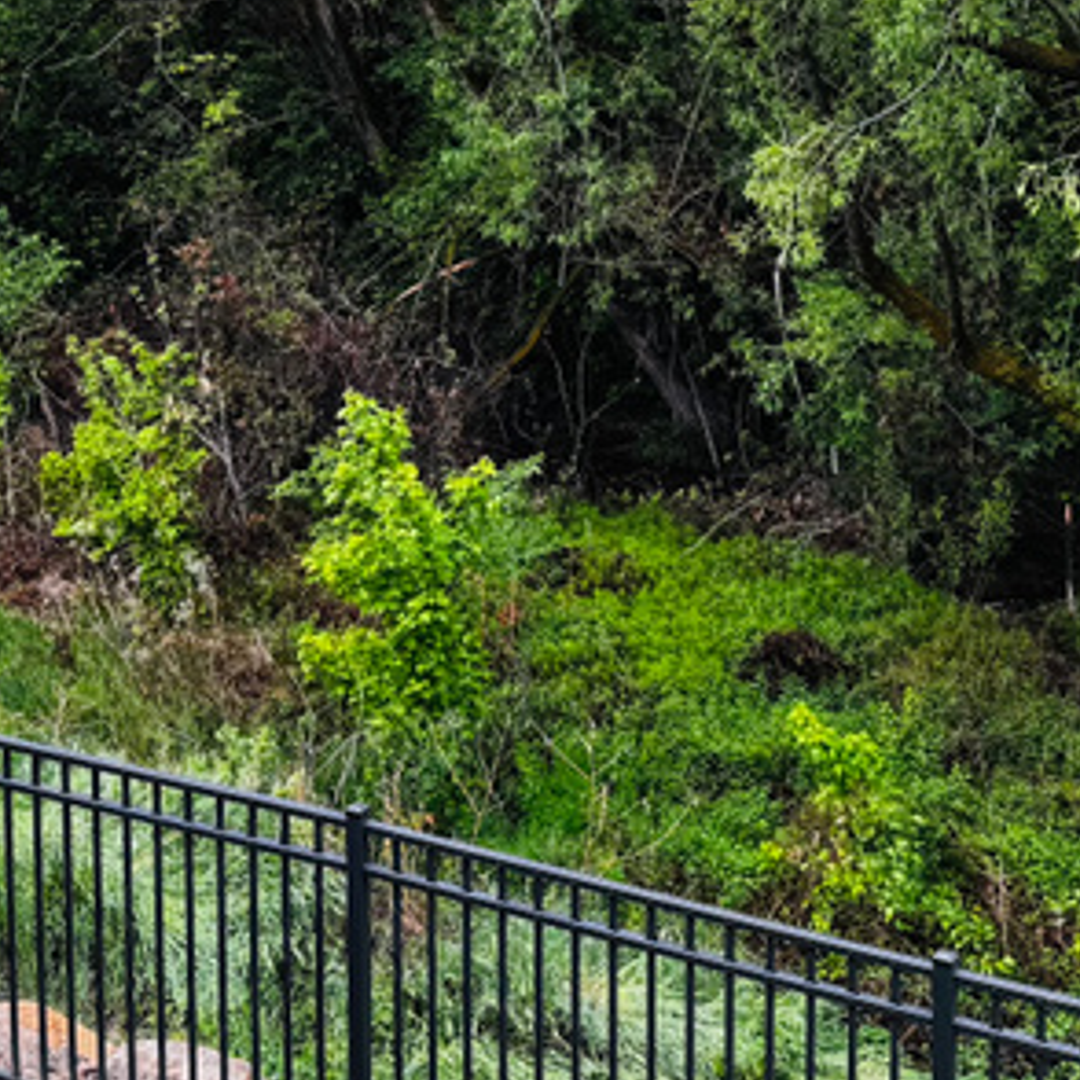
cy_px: 29
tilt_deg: -6.8
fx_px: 2612
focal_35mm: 74
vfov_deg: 22.6
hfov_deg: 23.2
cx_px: 334
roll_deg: +0.9
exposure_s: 1/227
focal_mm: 6.76
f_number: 1.78
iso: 64
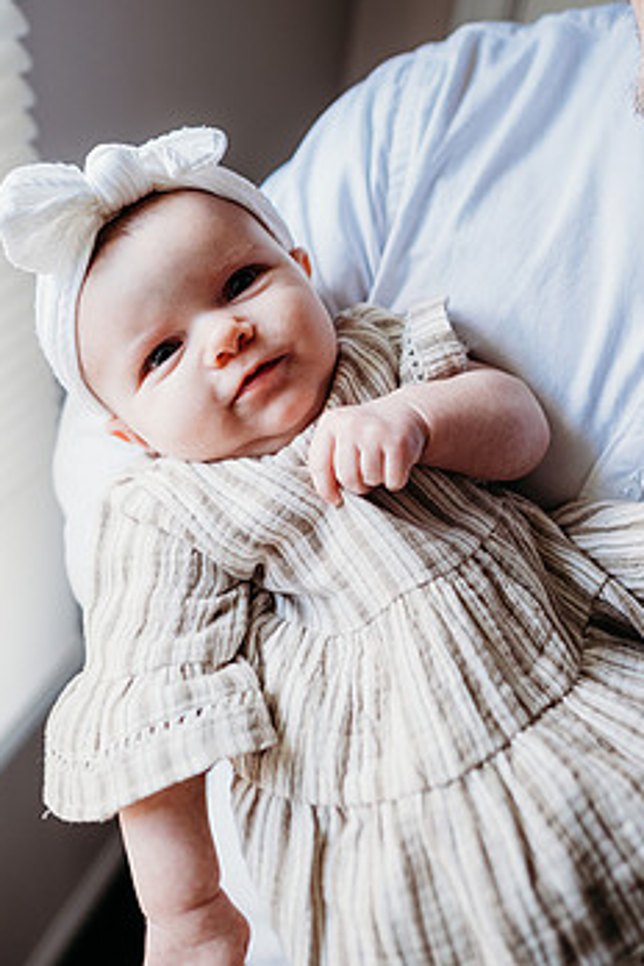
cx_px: 294
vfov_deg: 59.7
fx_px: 832
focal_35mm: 31
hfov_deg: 42.3
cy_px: 378
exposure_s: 1/200
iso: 320
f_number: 2.5
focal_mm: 24
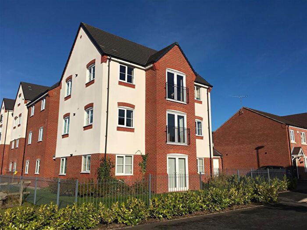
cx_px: 154
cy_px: 115
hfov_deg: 61.7
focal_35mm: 29
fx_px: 257
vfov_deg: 48.2
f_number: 2.2
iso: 25
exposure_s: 1/4274
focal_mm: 4.15
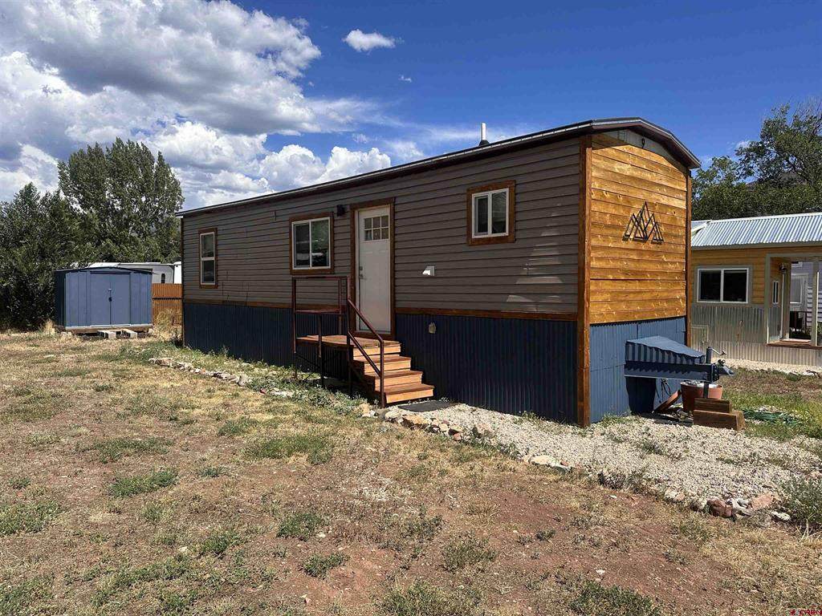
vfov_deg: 56.8
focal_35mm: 24
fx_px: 570
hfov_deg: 71.6
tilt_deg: -1.9
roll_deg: -0.6
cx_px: 411
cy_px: 308
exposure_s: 1/4348
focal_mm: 6.86
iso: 80
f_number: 1.78
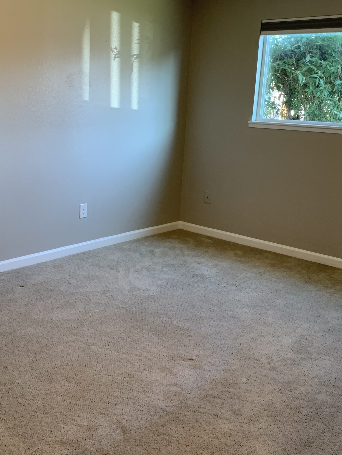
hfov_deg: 35.7
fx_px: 527
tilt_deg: -12.1
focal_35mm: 40
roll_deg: -3.6
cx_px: 120
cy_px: 223
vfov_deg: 46.8
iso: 125
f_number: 1.8
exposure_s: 1/60
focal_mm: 4.25
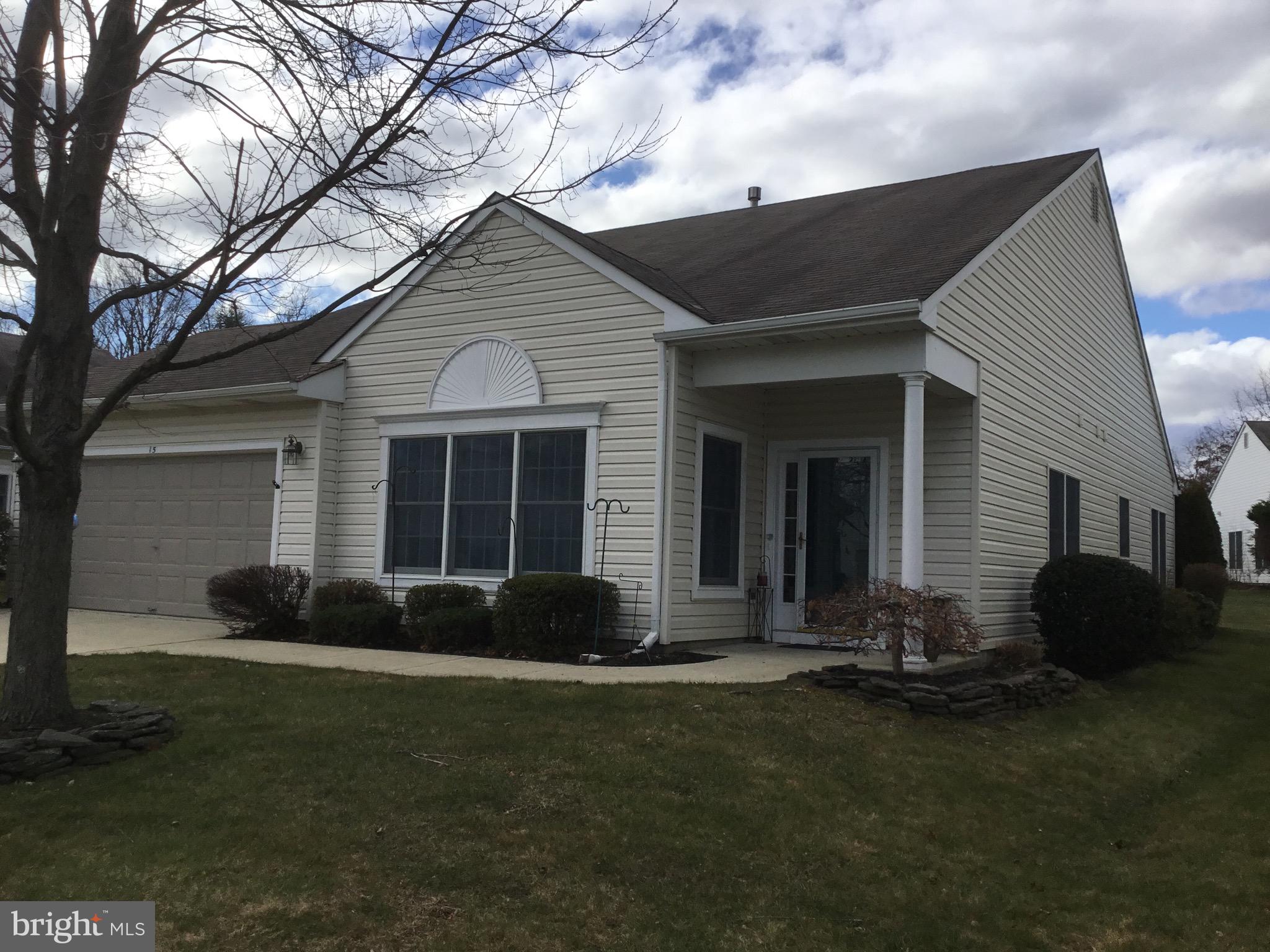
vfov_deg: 45.4
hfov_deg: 58.4
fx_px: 1137
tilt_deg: +3.2
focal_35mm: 31
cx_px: 635
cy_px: 476
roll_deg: -2.0
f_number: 2.4
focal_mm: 3.3
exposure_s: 1/1894
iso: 25
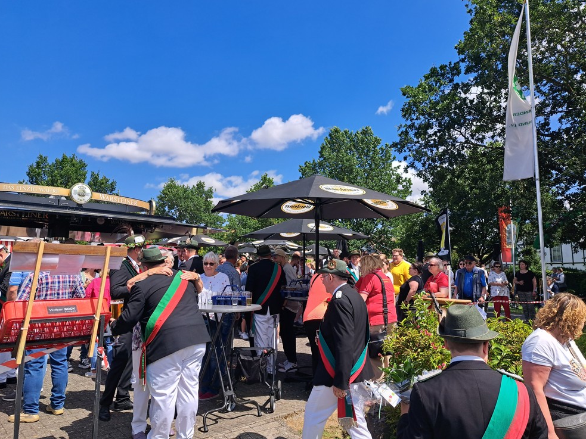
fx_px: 423
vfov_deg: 54.9
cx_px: 289
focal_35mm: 25
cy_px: 218
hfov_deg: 69.4
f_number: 1.8
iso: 50
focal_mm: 5.23
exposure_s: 1/1010
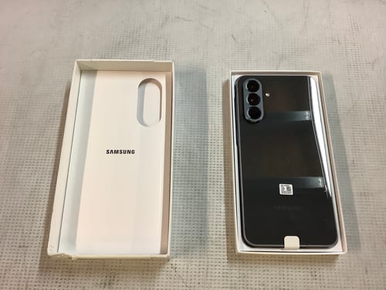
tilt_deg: -67.3
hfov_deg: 58.4
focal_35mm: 31
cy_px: 145
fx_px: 346
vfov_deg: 45.4
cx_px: 193
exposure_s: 1/50
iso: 125
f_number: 2.4
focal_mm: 3.3
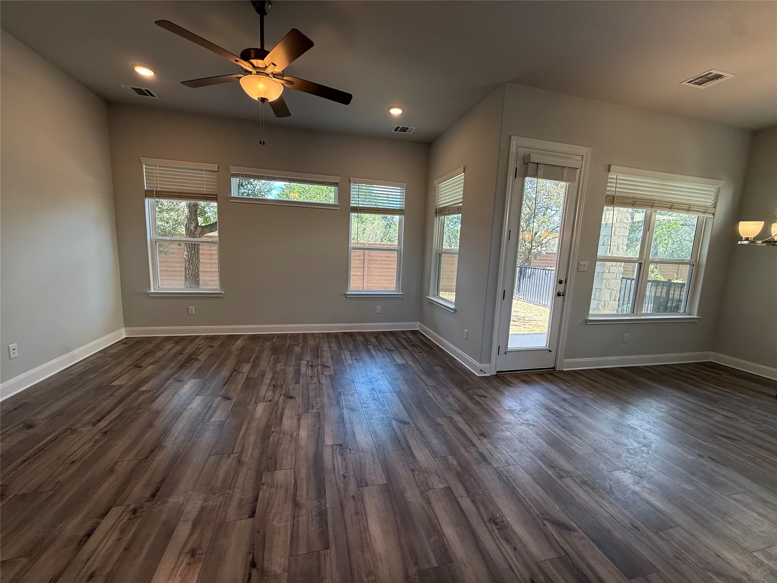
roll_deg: -3.0
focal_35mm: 14
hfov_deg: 102.1
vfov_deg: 85.7
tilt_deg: -8.5
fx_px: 314
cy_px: 292
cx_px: 388
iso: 100
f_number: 2.2
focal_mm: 2.22
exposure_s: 1/120
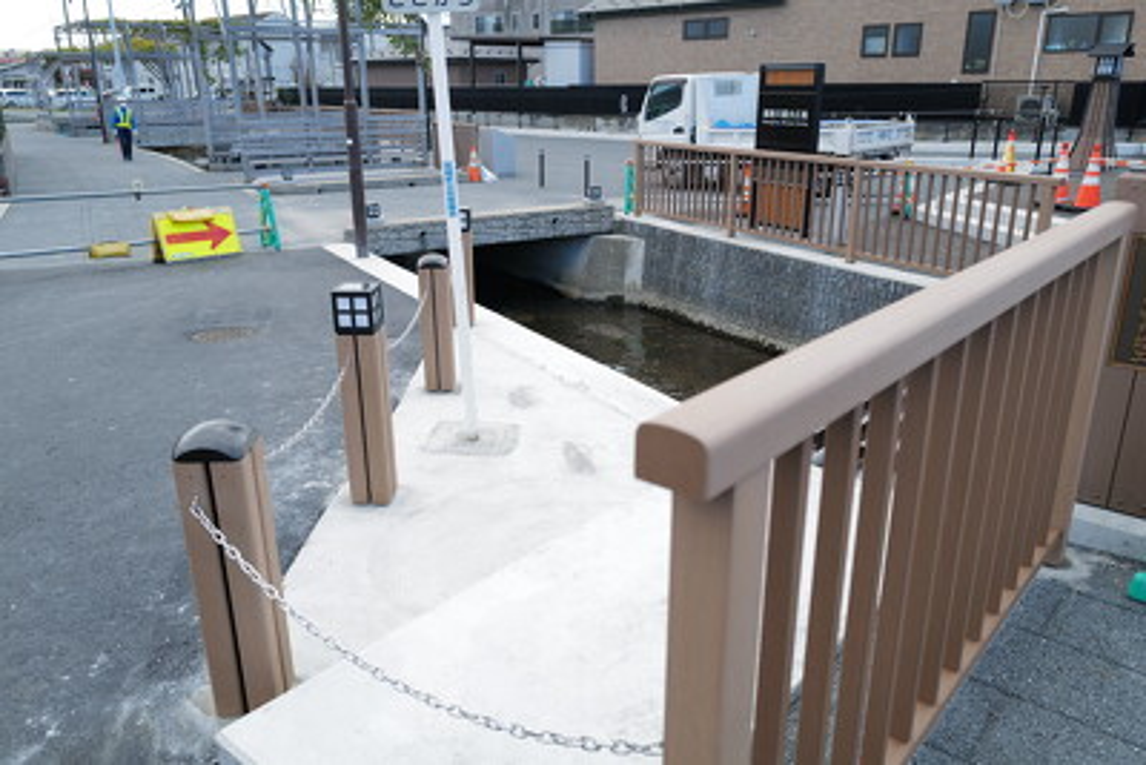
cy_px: 382
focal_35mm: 28
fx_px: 892
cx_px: 573
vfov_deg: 46.4
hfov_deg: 65.5
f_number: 4
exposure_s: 1/200
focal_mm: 28
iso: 100
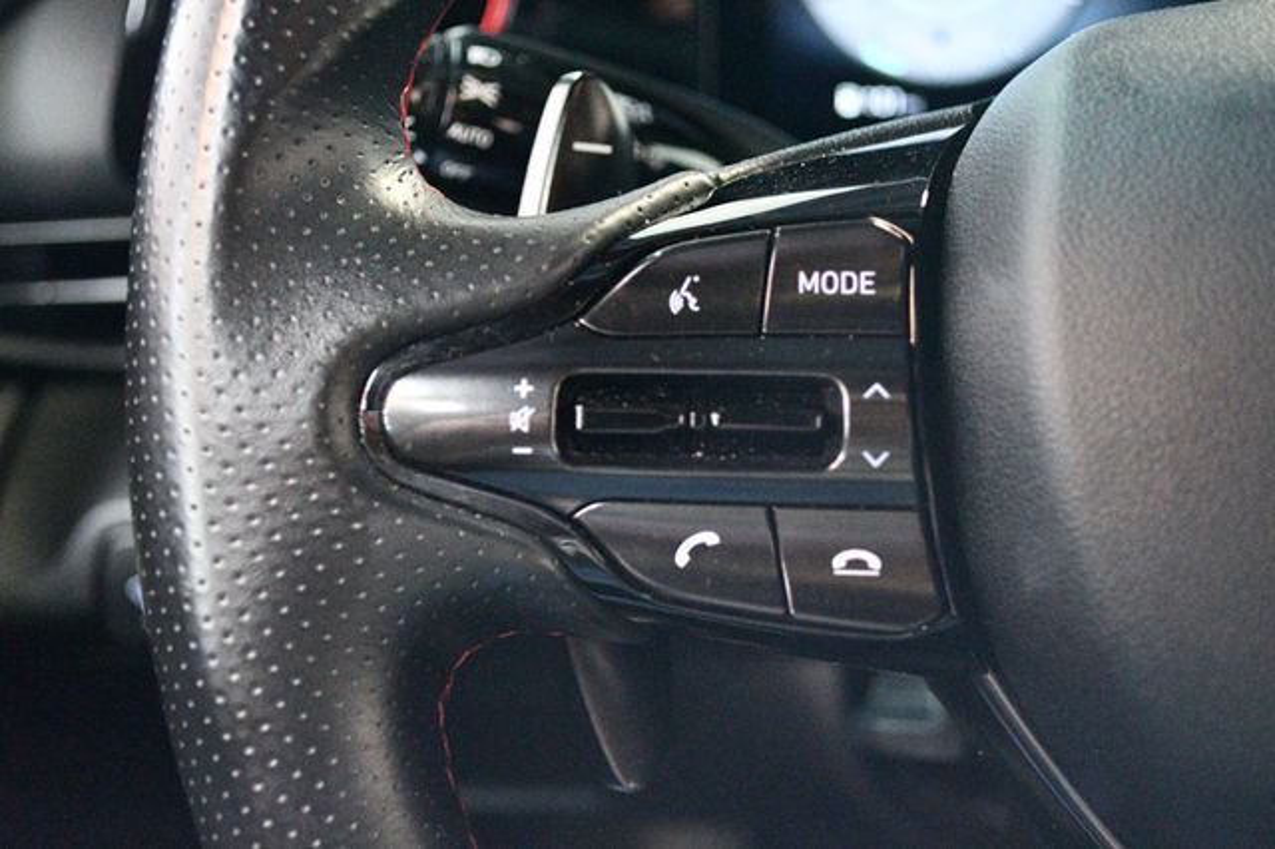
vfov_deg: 26.5
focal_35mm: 51
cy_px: 424
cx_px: 638
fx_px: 1805
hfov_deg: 38.9
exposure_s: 1/50
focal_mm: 34
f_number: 5
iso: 12800
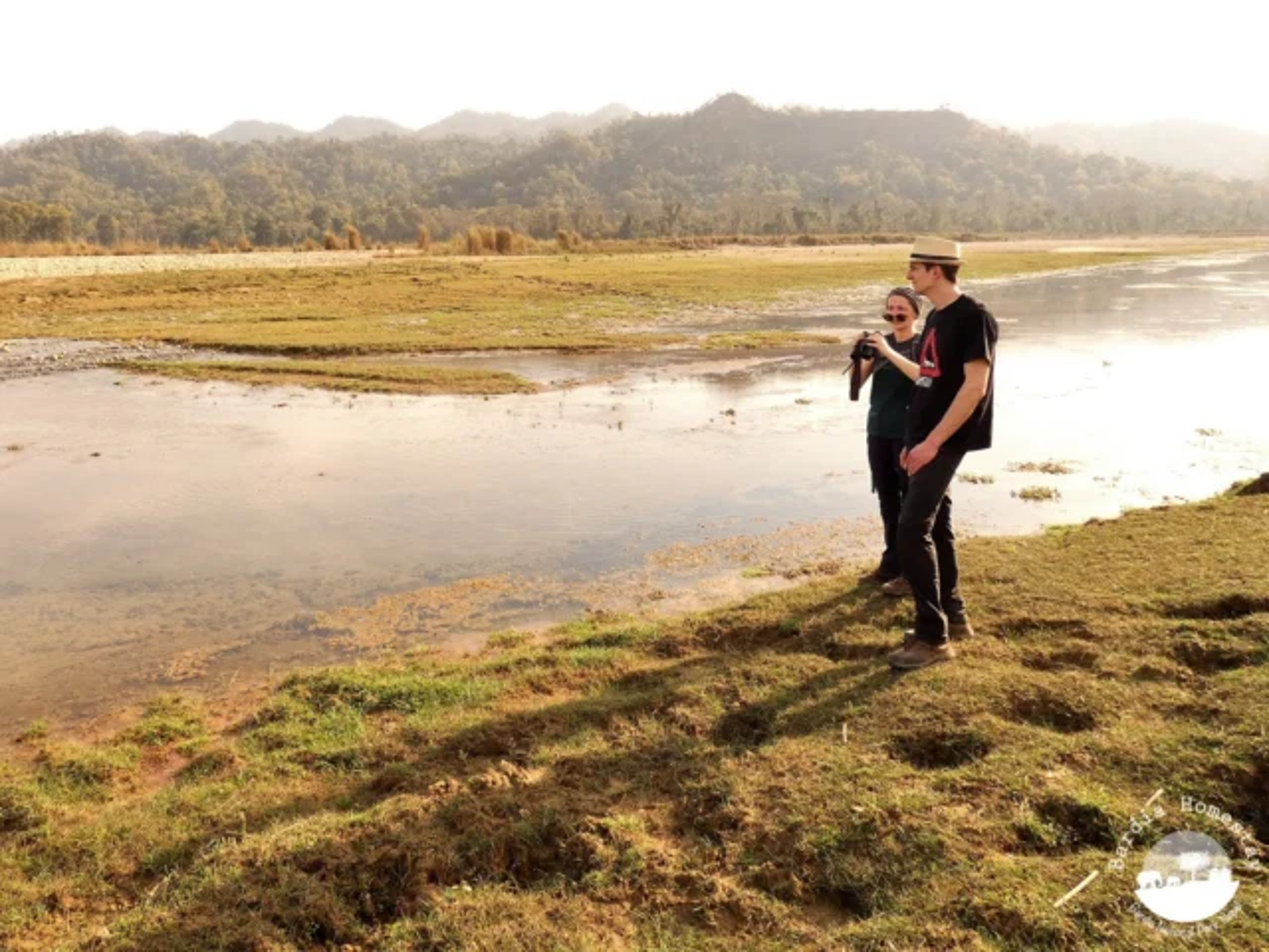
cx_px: 634
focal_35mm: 20
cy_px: 476
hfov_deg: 81.7
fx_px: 733
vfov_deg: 66.0
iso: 200
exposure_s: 1/640
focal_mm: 3.6
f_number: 3.5
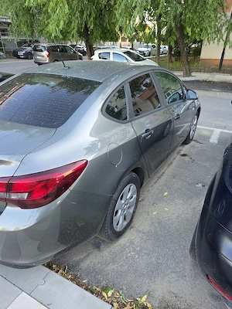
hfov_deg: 58.9
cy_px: 154
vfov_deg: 73.9
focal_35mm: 23
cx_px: 116
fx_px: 206
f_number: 1.7
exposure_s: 1/182
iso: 100
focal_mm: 6.3
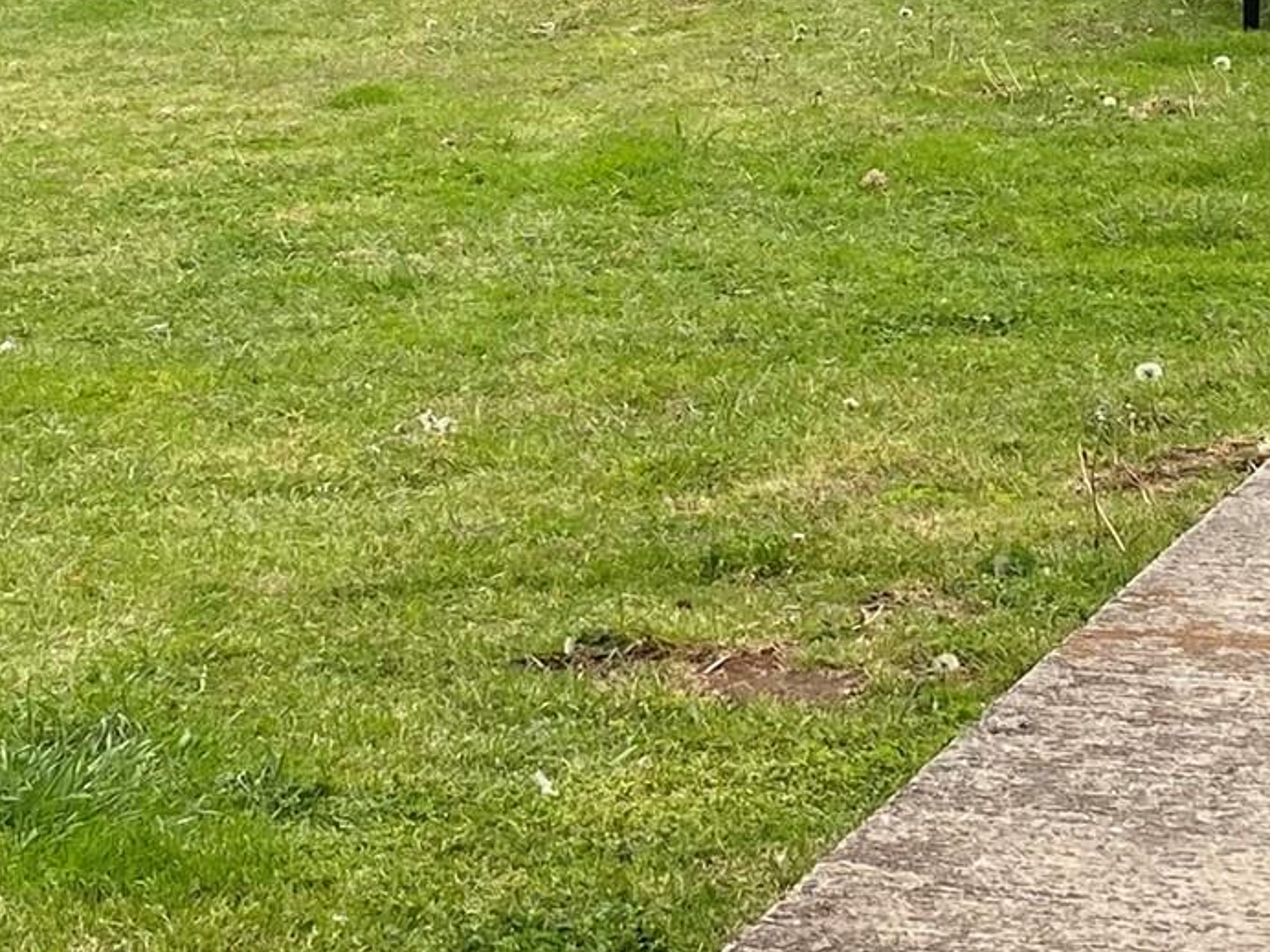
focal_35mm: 77
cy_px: -231
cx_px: 641
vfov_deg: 18.1
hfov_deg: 25.3
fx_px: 2825
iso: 32
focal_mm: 4.25
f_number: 1.8
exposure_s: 1/421
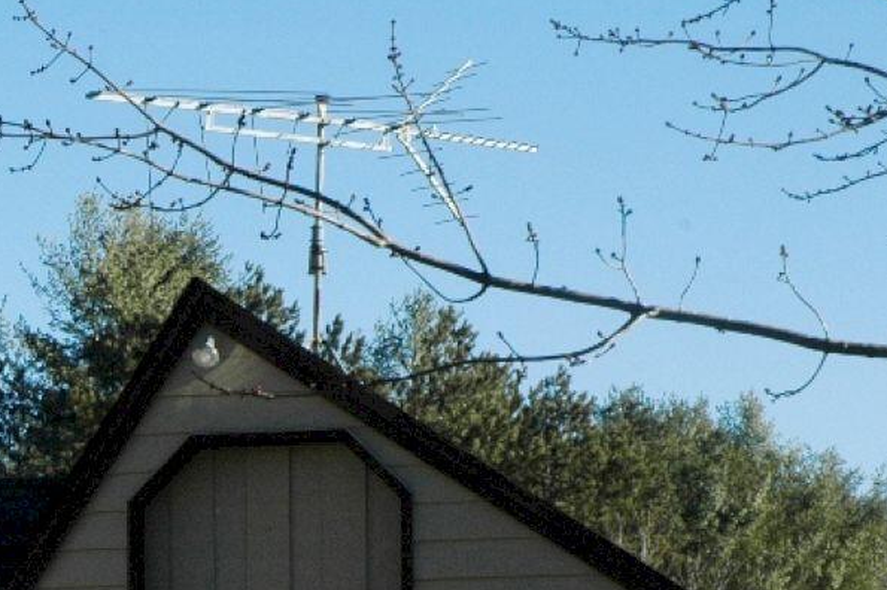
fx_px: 4482
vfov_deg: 7.5
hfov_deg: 11.2
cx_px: 39
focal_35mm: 182
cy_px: 706
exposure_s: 1/250
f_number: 16
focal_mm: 48
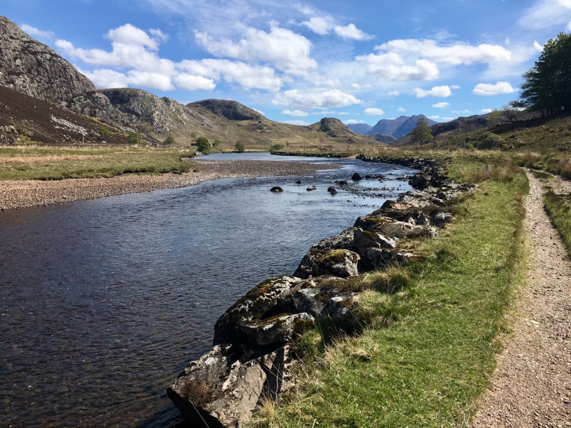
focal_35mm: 29
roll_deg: +0.2
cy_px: 214
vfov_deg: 48.2
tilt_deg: -9.8
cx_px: 286
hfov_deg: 61.7
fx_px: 478
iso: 25
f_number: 2.2
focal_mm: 4.15
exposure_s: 1/2198
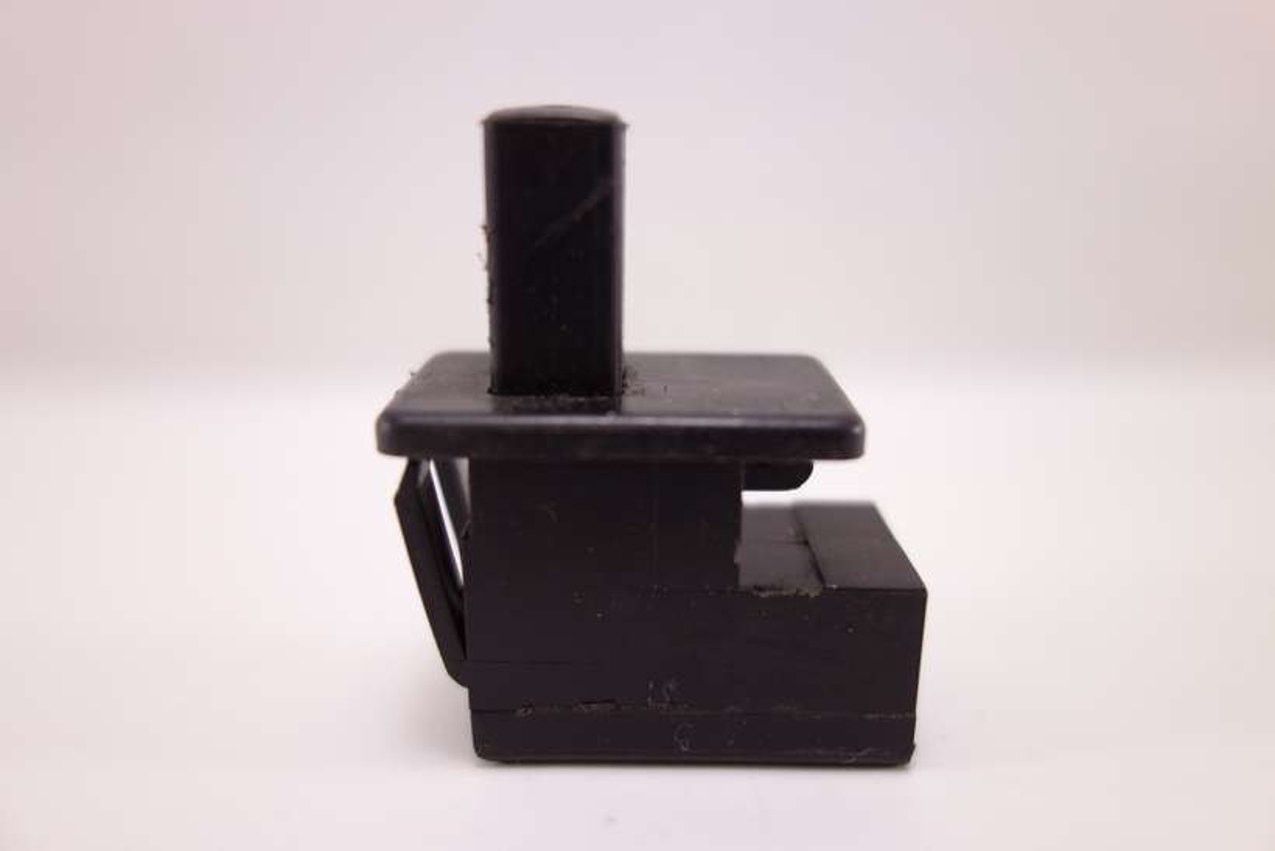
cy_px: 426
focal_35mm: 28
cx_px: 638
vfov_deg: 46.4
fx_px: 992
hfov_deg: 65.5
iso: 125
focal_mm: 10.4
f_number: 2.2
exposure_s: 1/100
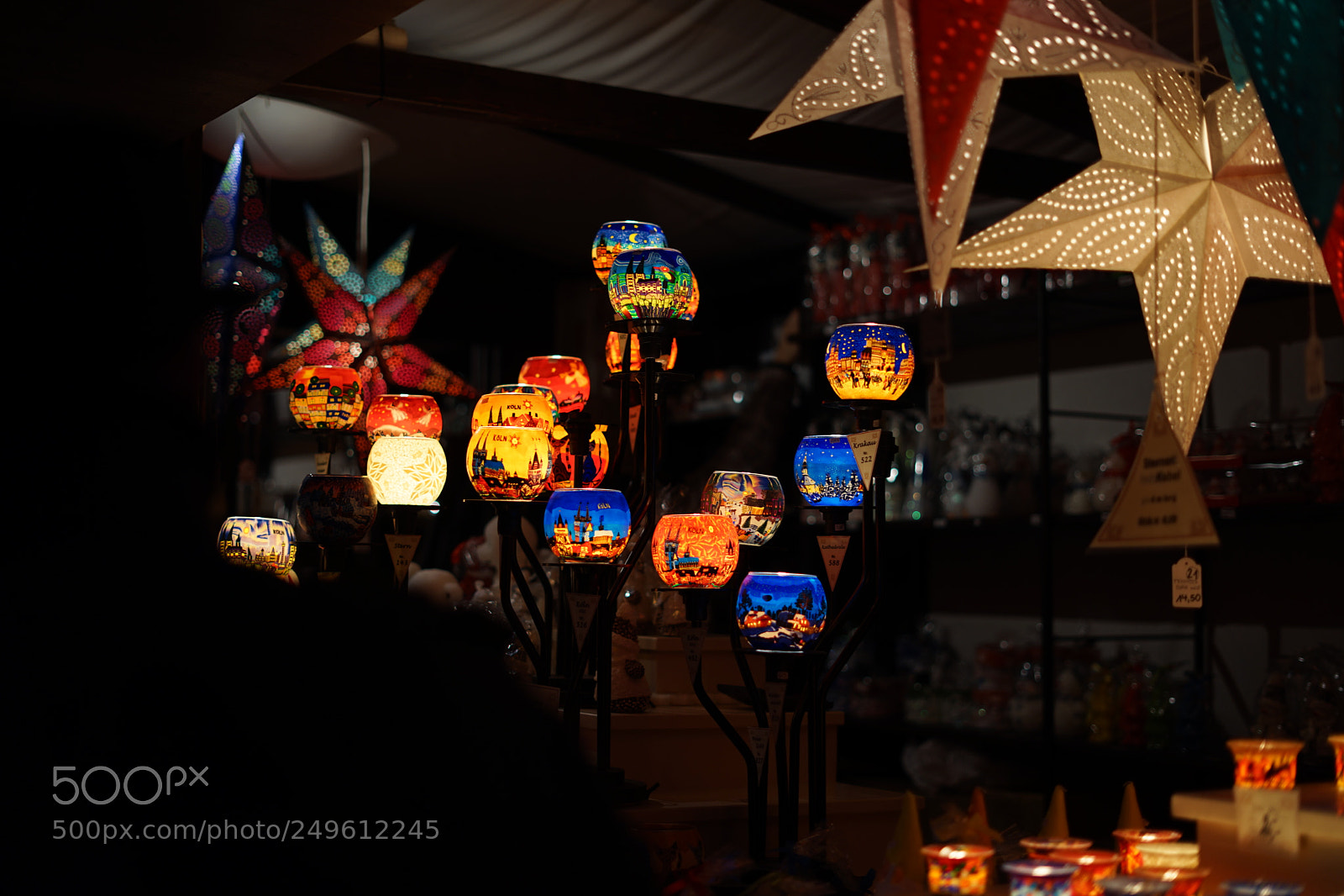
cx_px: 672
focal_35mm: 50
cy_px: 448
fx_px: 1866
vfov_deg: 27.0
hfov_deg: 39.6
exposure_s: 1/80
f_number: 2
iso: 100
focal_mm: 50
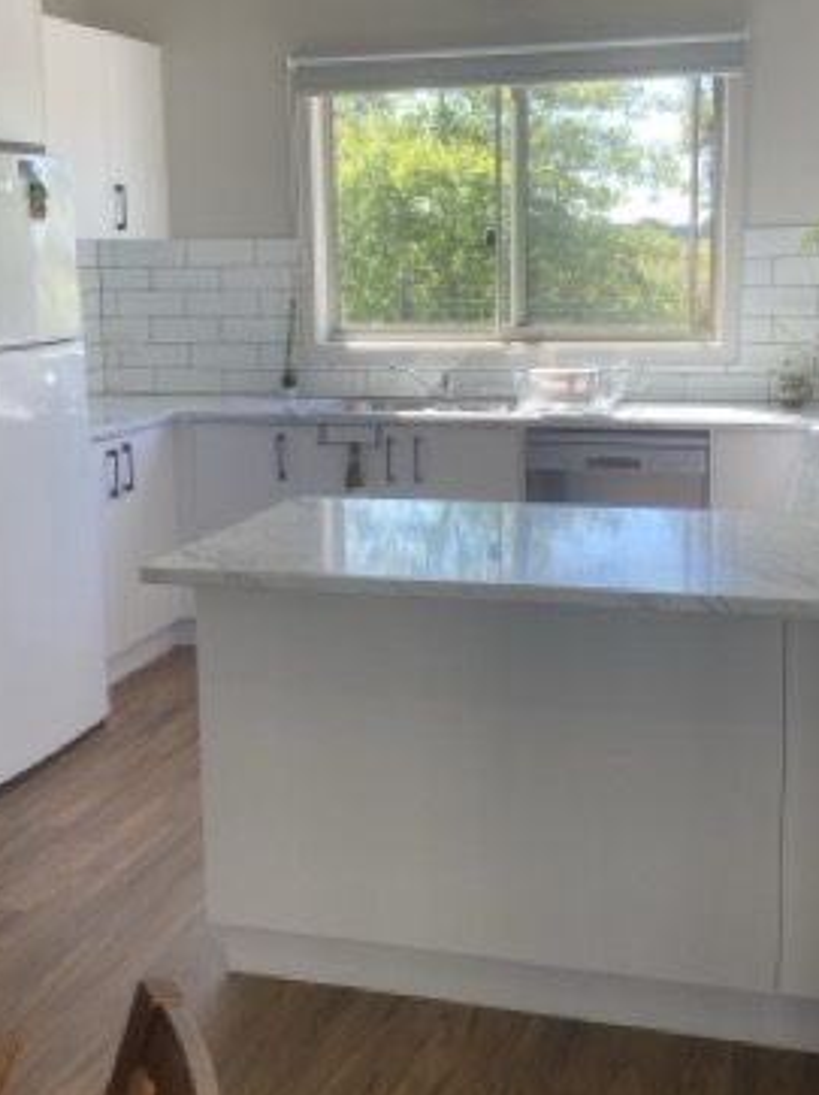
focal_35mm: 46
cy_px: 526
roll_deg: +1.8
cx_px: 414
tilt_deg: -8.4
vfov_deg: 41.3
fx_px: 1453
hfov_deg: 31.5
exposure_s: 1/198
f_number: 1.8
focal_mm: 4.25
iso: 32
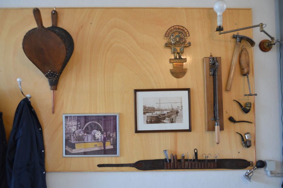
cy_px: 94
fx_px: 235
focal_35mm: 30
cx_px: 142
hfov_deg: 62.0
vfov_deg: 43.4
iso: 800
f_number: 3.5
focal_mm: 20
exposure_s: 1/40
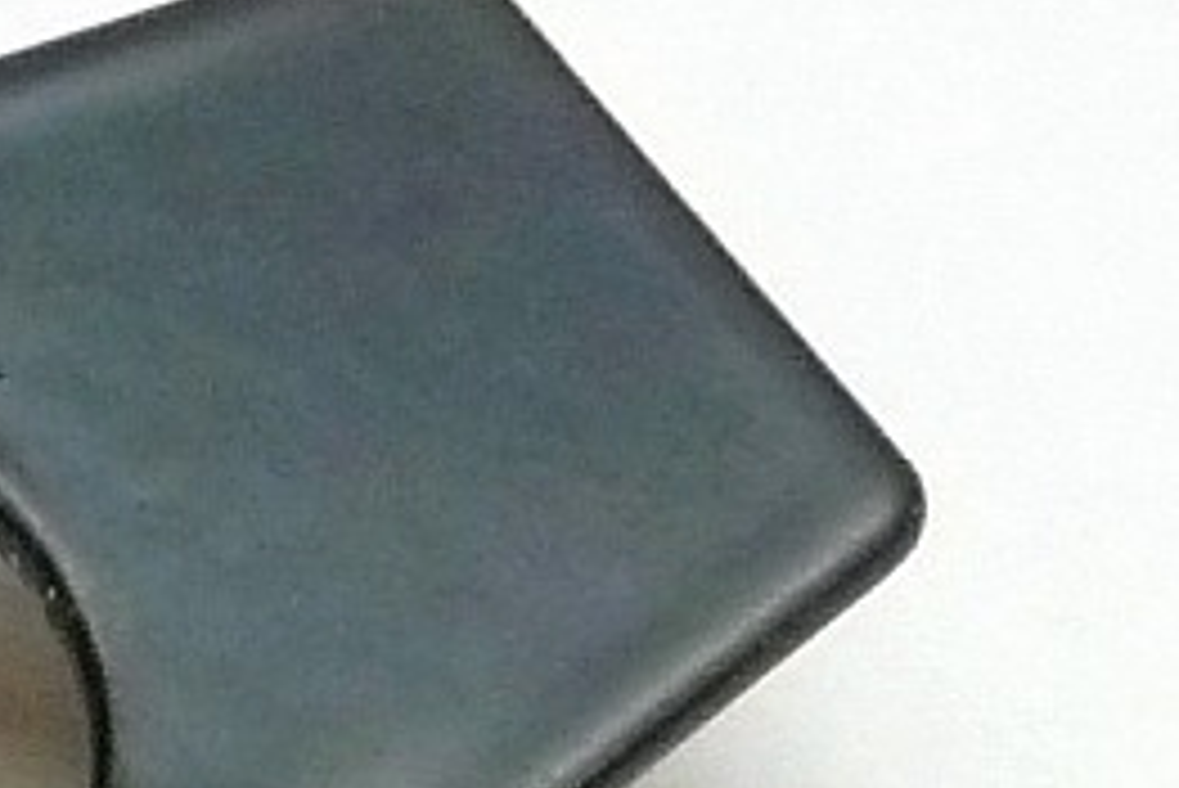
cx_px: -808
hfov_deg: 16.1
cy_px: 1261
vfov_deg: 11.7
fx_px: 3637
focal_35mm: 111
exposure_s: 1/30
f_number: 3.4
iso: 320
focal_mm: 5
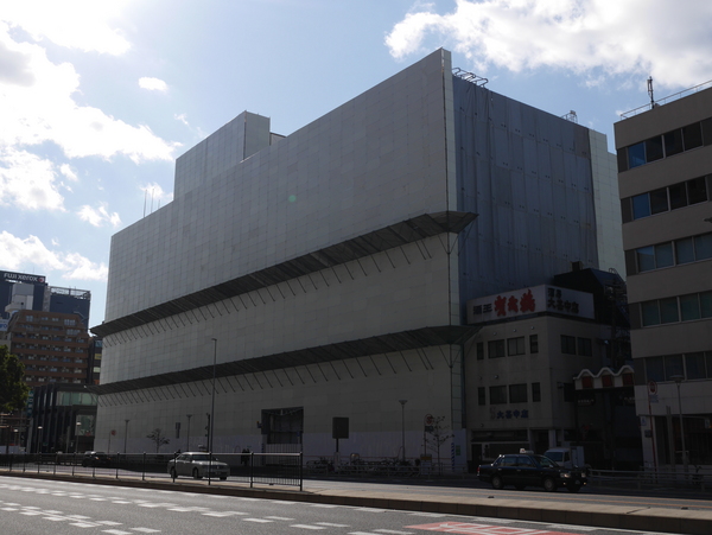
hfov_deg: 48.9
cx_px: 356
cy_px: 268
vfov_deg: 37.8
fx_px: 782
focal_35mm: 38
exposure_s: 1/500
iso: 200
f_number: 9
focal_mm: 19
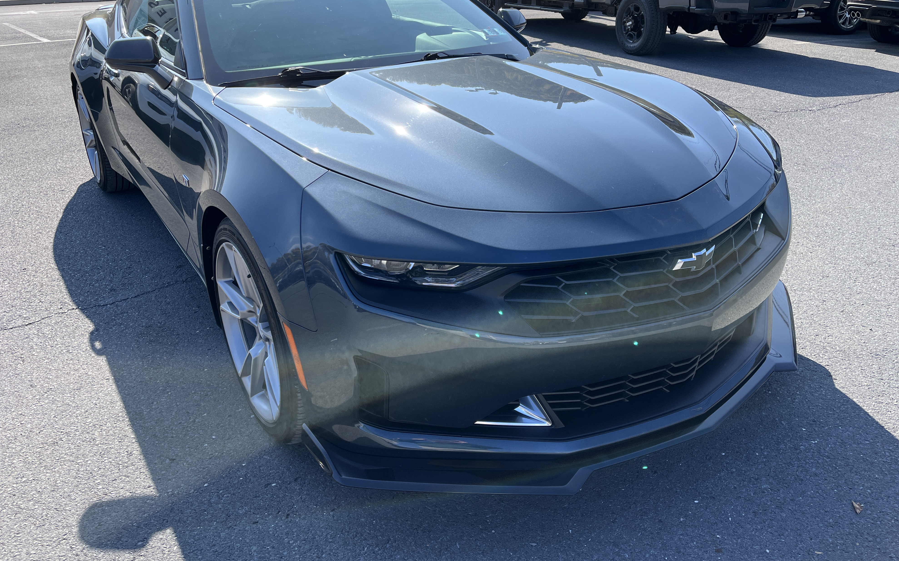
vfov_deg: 44.4
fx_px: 686
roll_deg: +0.3
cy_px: 231
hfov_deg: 66.5
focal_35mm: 28
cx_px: 450
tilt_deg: -22.1
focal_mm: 5.1
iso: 50
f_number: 1.6
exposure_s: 1/1558
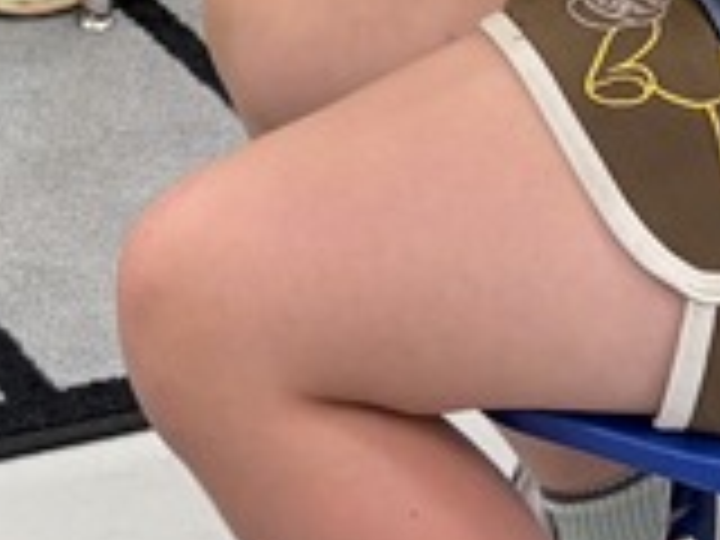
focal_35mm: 166
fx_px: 3453
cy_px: -328
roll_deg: -1.2
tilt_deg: -19.8
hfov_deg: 11.6
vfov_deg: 8.7
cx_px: -216
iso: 160
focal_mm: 5.96
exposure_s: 1/60
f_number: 1.6
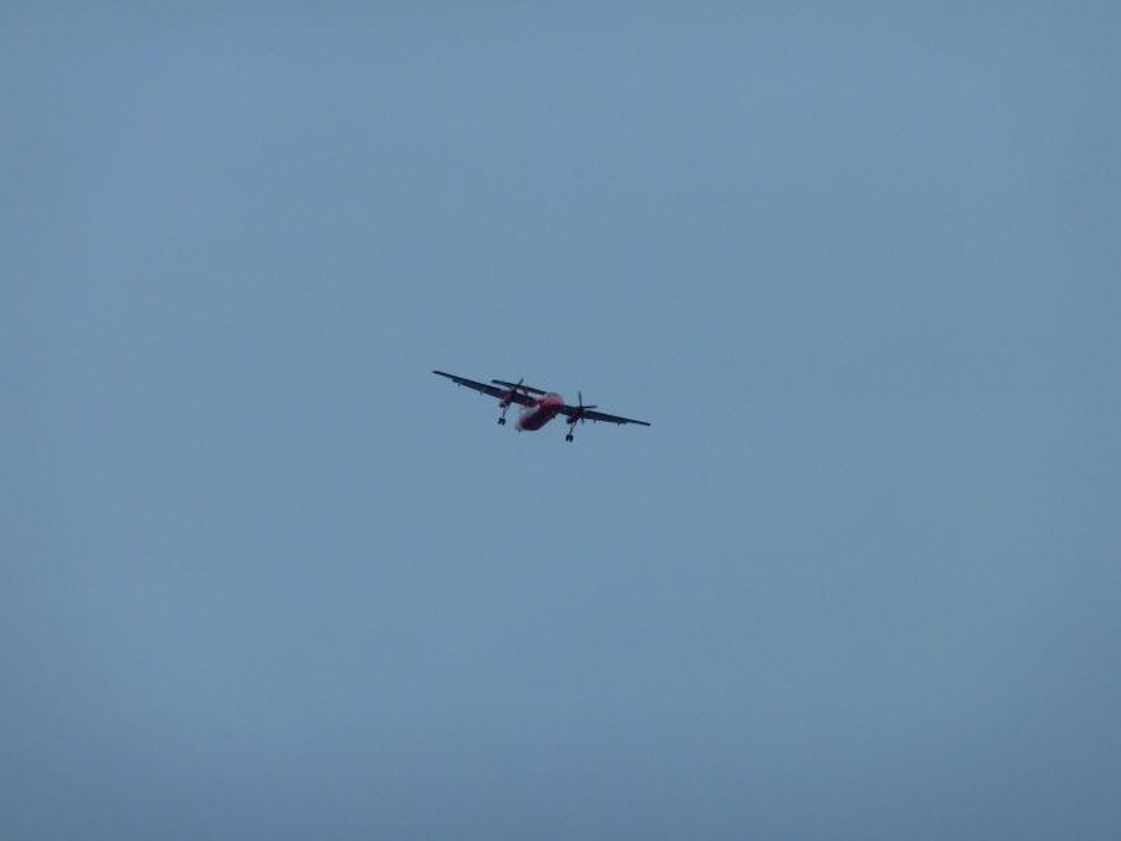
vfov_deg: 5.0
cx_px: 560
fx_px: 9715
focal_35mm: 300
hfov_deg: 6.6
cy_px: 420
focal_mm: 49.2
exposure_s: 1/800
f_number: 5.6
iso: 80
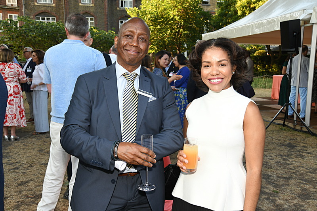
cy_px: 106
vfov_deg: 35.0
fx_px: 335
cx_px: 158
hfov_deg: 50.7
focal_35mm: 38
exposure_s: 1/40
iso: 400
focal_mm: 38
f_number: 8
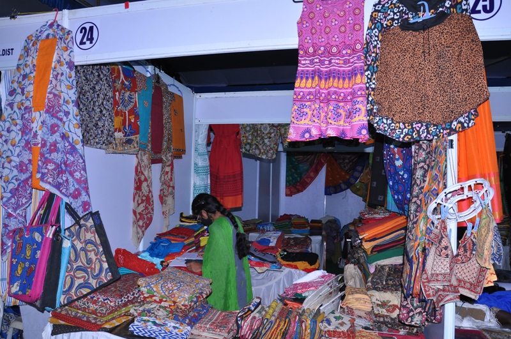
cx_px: 256
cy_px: 170
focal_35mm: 27
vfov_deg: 47.8
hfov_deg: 67.5
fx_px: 383
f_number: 8
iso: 320
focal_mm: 18
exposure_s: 1/125
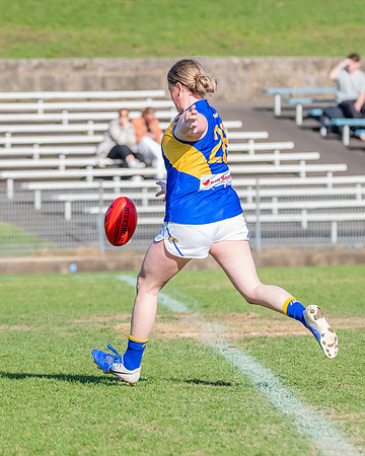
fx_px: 7894
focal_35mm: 585
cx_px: 132
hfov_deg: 2.6
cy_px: 180
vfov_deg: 3.3
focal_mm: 280
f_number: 9
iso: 800
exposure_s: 1/1600
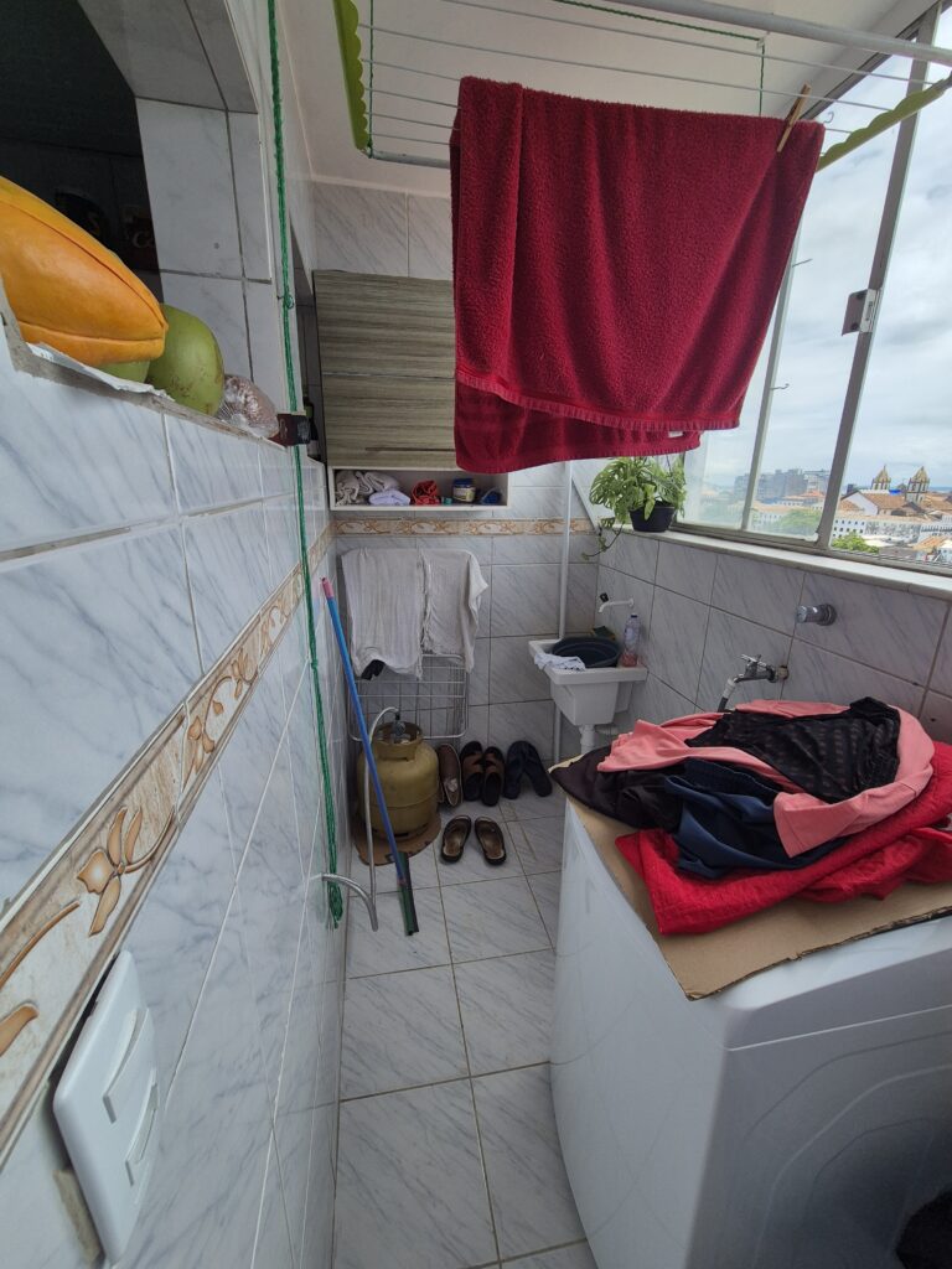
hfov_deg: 89.9
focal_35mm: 13
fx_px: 477
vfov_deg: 106.2
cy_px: 634
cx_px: 476
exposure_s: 1/1324
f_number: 2.2
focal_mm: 2.2
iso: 50
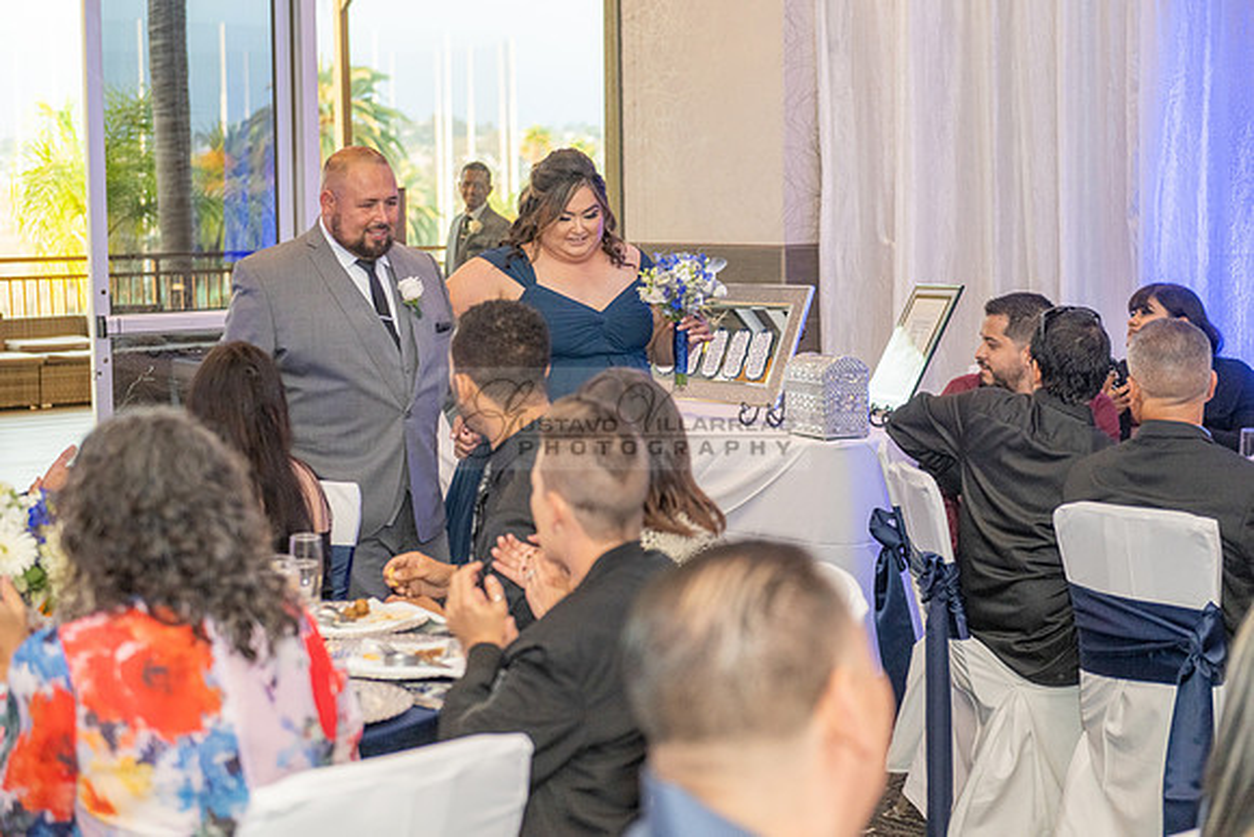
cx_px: 627
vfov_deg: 21.9
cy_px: 418
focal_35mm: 62
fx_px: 2160
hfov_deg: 32.4
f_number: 3.5
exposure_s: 1/200
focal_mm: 62
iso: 1600
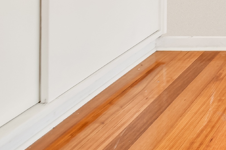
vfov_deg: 19.1
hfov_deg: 24.4
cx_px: 369
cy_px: -116
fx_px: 345
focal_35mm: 55
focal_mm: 10
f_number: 4.5
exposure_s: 1/13
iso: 100
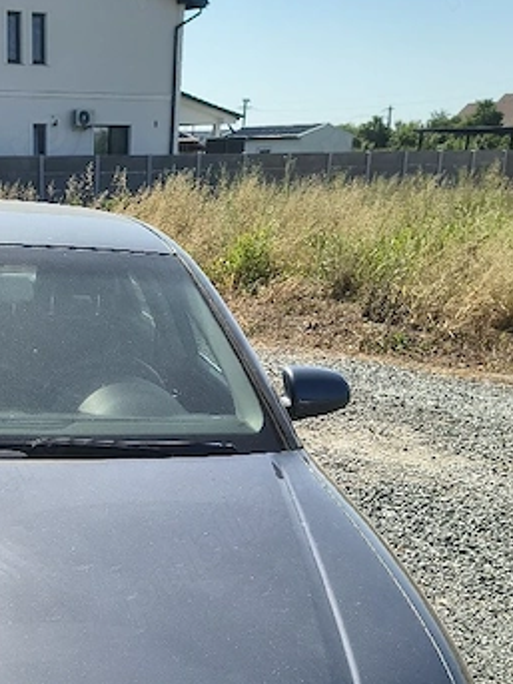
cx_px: 18
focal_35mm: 56
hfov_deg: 25.0
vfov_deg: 33.2
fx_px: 1107
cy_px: 568
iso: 101
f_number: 1.8
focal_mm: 5.56
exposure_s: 1/3333
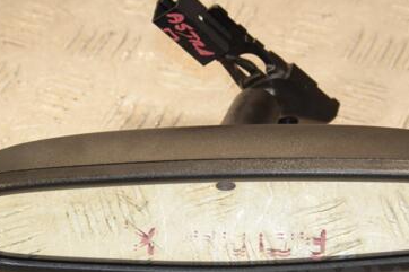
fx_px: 1862
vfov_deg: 8.4
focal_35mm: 164
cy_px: 133
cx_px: 232
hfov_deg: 12.5
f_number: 7.1
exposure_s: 1/200
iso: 800
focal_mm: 66
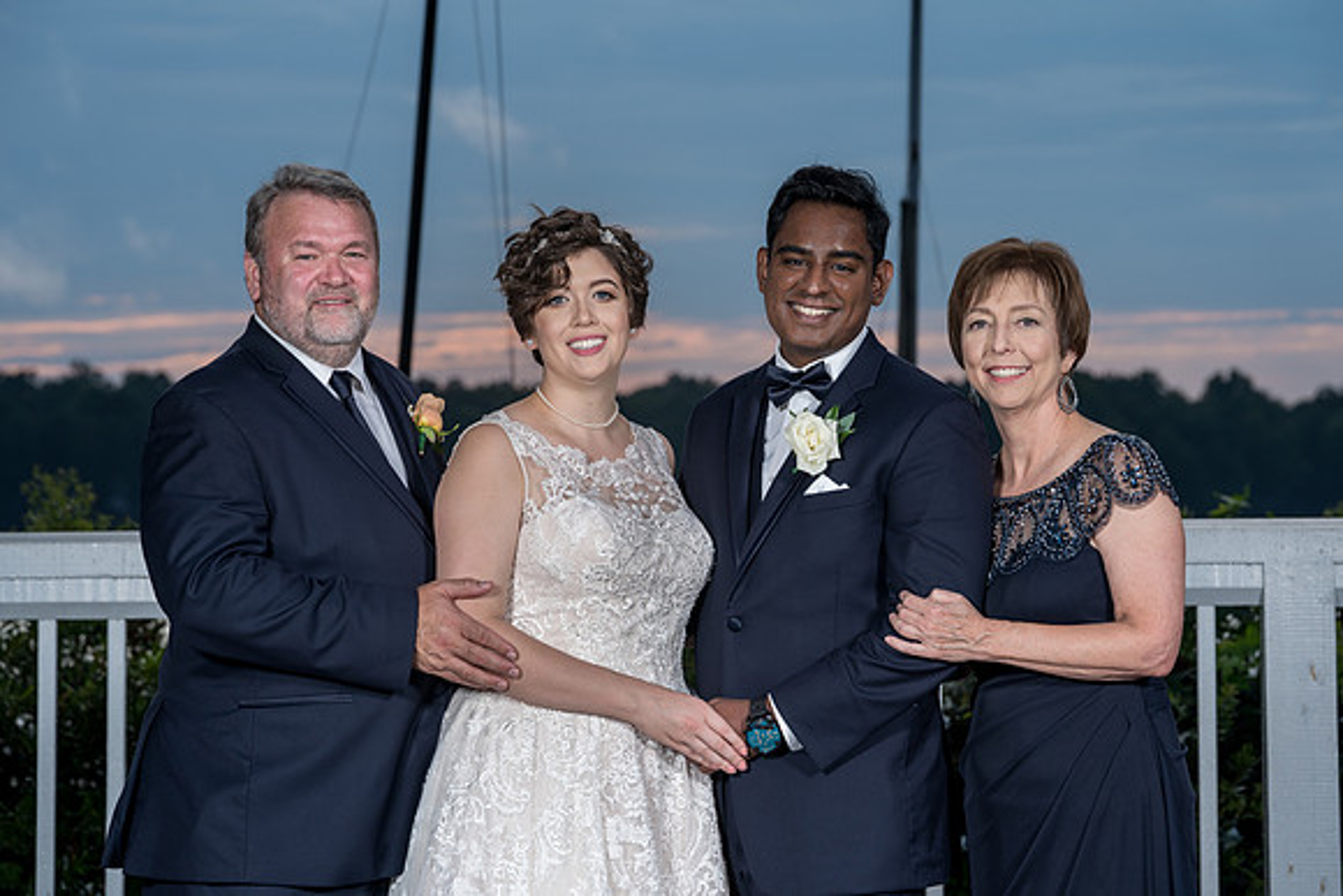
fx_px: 5149
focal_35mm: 138
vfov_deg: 9.9
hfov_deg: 14.9
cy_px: 448
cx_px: 672
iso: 100
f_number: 8
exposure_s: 1/200
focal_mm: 138
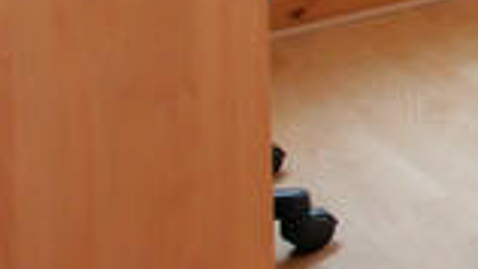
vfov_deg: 10.2
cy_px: -432
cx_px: 1389
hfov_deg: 11.9
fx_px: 1255
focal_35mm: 99
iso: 320
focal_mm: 7
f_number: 4
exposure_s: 1/60
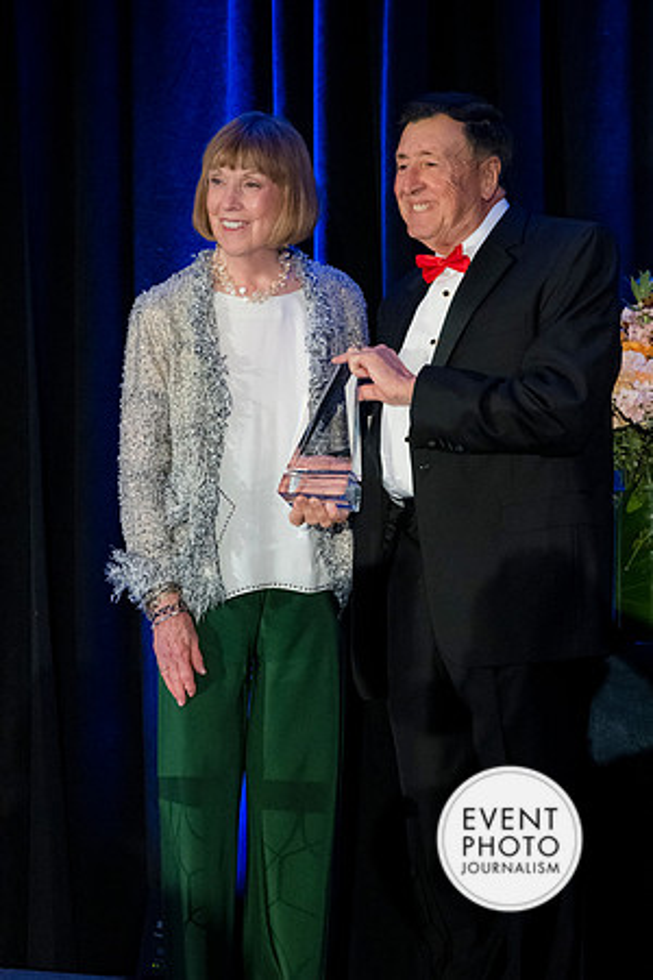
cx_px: 326
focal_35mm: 112
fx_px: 3047
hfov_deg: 12.2
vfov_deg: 18.3
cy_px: 490
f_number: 4
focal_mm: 75
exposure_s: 1/125
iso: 7200
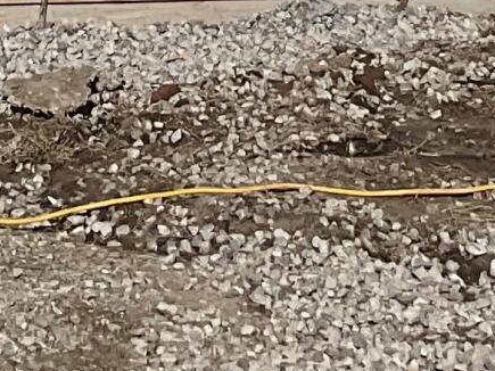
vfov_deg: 6.8
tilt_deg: +0.4
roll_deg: -2.3
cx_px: 140
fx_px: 2859
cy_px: -648
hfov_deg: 9.9
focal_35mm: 200
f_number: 1.8
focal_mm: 3
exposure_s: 1/6536
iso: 16
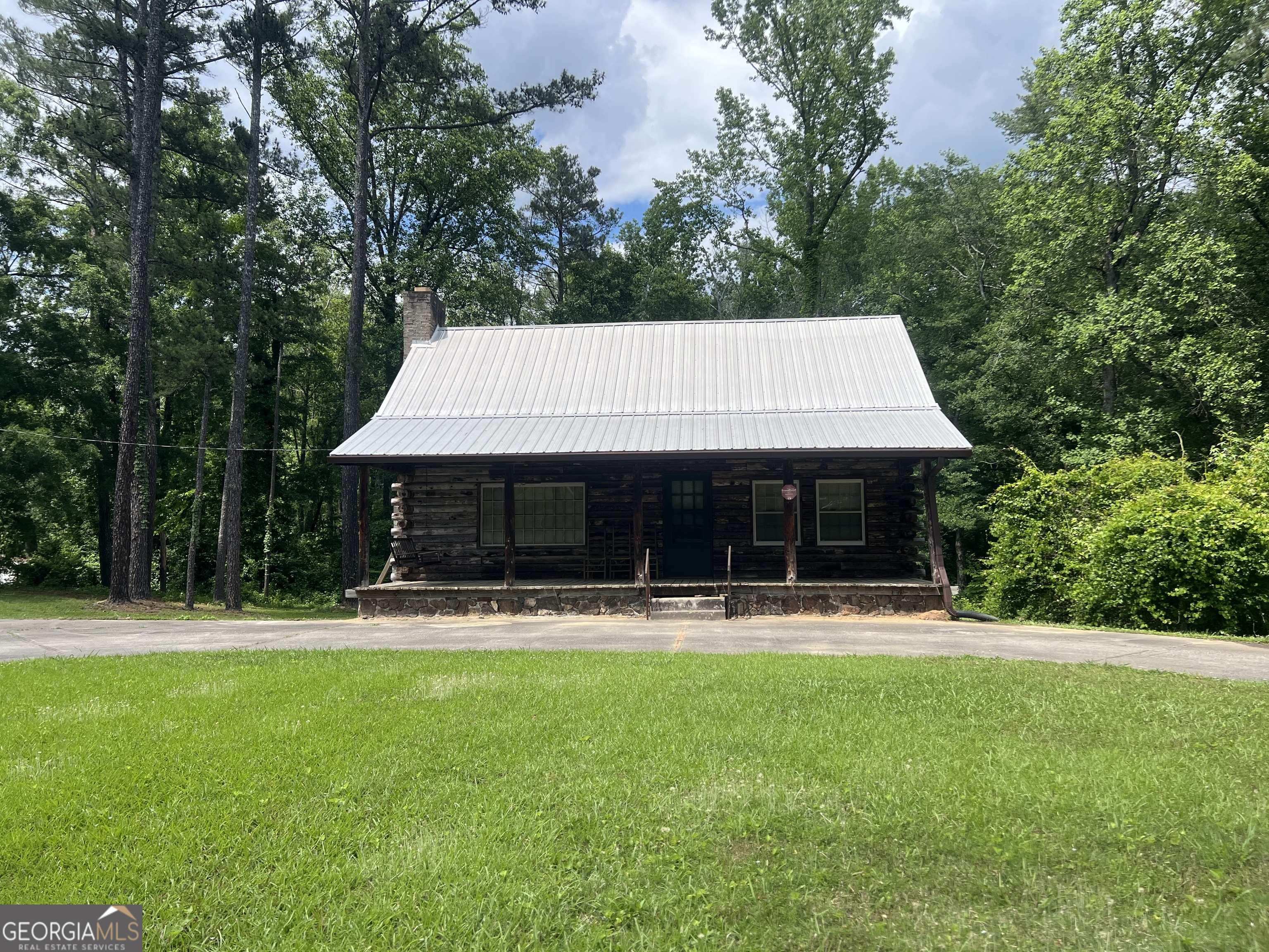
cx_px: 634
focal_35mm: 26
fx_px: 953
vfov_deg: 53.1
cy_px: 476
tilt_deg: +3.2
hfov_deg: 67.3
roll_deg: +0.0
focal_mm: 5.7
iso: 50
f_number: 1.5
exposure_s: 1/3077
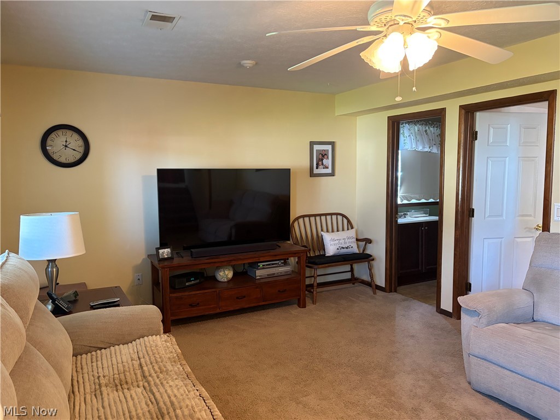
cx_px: 280
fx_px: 421
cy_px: 210
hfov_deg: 67.3
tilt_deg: -4.4
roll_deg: +0.4
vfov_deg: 53.1
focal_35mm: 26
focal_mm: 5.96
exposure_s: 1/60
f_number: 1.6
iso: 320
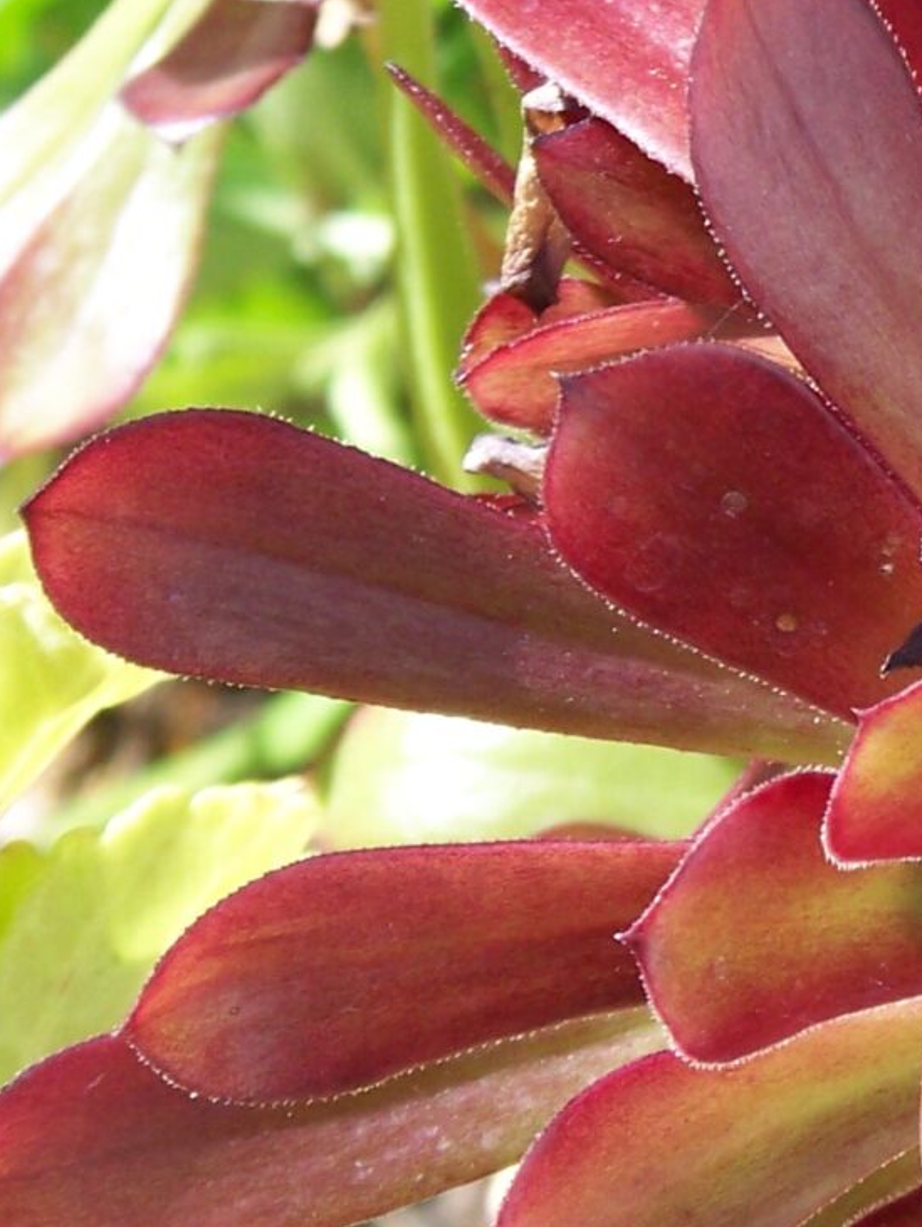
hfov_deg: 2.5
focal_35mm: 602
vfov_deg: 3.3
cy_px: 977
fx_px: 21360
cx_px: 1333
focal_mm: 27.5
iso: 66
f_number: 3.6
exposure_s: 1/320
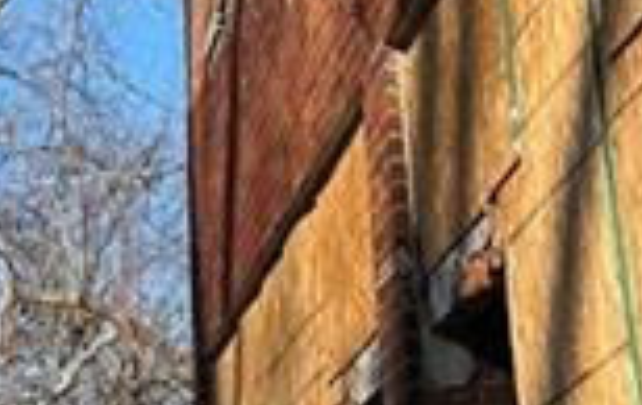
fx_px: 2402
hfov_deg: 15.2
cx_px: 350
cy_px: -923
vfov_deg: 7.9
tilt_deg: +36.2
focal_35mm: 137
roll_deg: +3.6
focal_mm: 5.7
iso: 50
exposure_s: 1/2632
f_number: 1.5
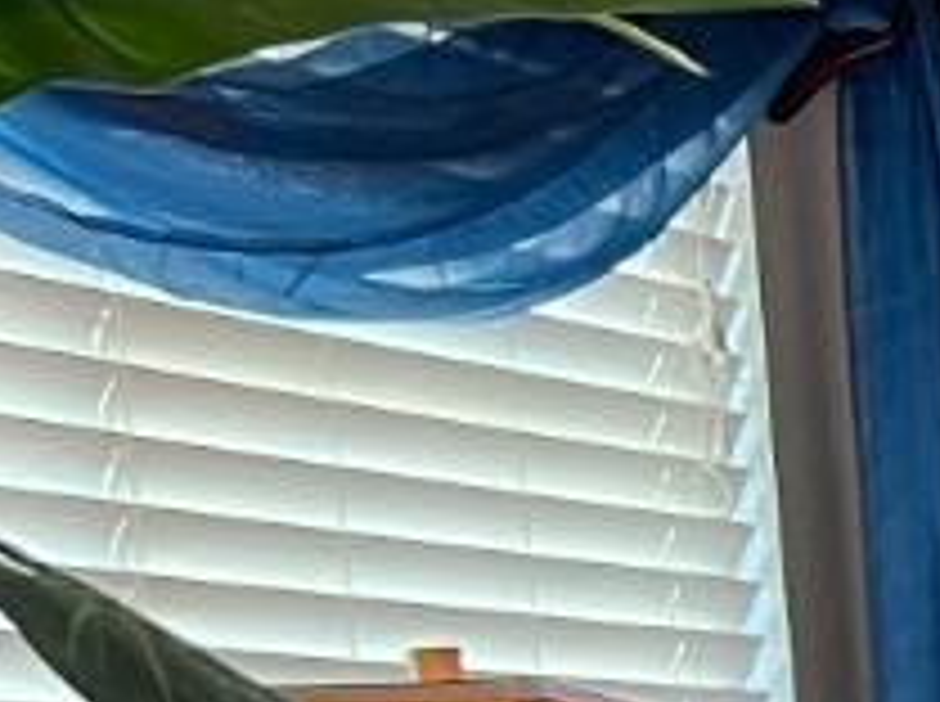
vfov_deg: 7.2
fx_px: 5069
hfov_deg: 9.6
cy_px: 1906
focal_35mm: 187
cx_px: 2069
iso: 400
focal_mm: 5.7
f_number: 1.5
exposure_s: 1/60
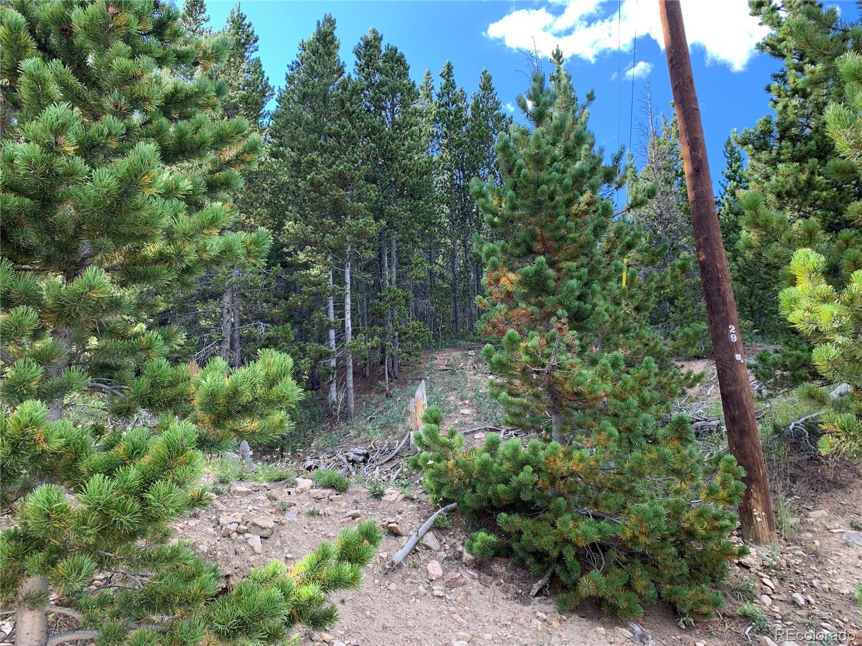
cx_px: 431
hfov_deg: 67.3
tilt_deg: +18.7
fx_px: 647
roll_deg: +0.6
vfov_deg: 53.1
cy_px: 323
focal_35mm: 26
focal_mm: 4.25
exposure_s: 1/158
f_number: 1.8
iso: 25
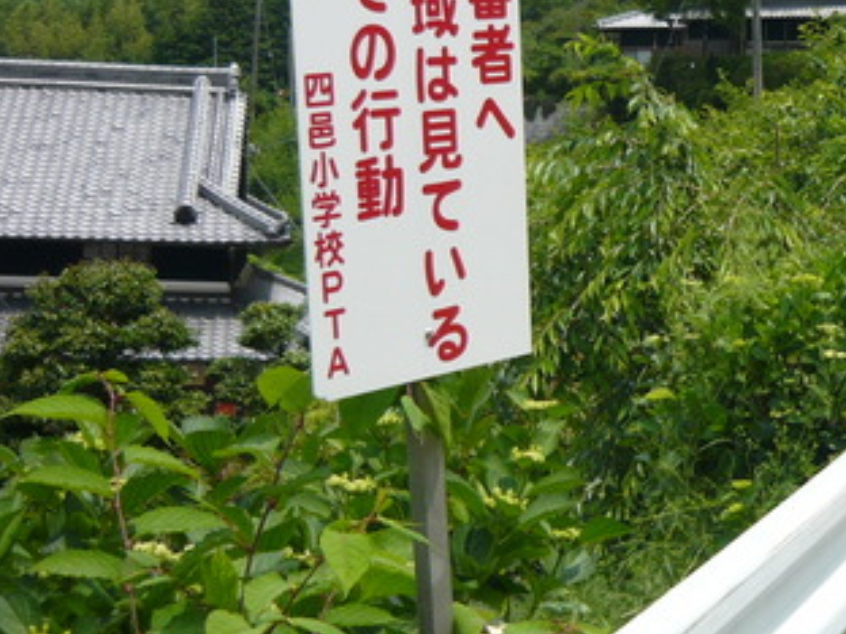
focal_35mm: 74
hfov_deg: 25.2
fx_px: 1809
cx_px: 819
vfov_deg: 19.9
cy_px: 226
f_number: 8
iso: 100
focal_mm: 5.5
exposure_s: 1/125
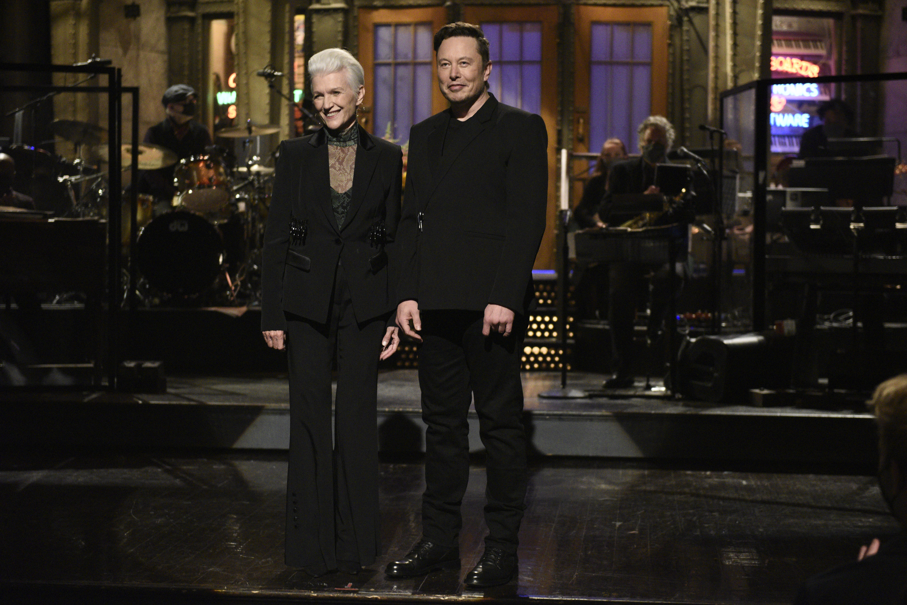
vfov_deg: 19.5
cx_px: 454
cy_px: 302
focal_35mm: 70
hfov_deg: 28.8
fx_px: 1764
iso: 6400
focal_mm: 70
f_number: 3.2
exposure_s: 1/320
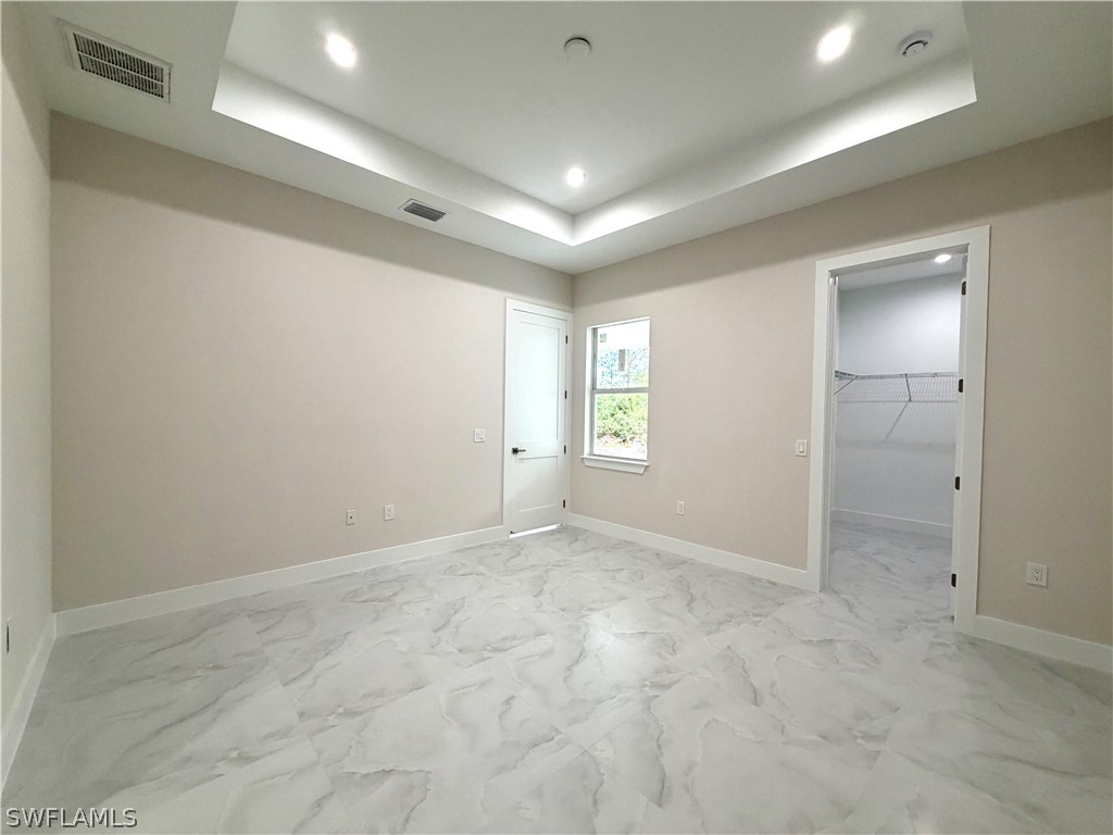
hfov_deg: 102.1
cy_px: 418
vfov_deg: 85.7
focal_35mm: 14
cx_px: 556
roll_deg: -0.6
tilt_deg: -0.5
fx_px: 450
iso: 250
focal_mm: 2.22
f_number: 2.2
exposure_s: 1/120
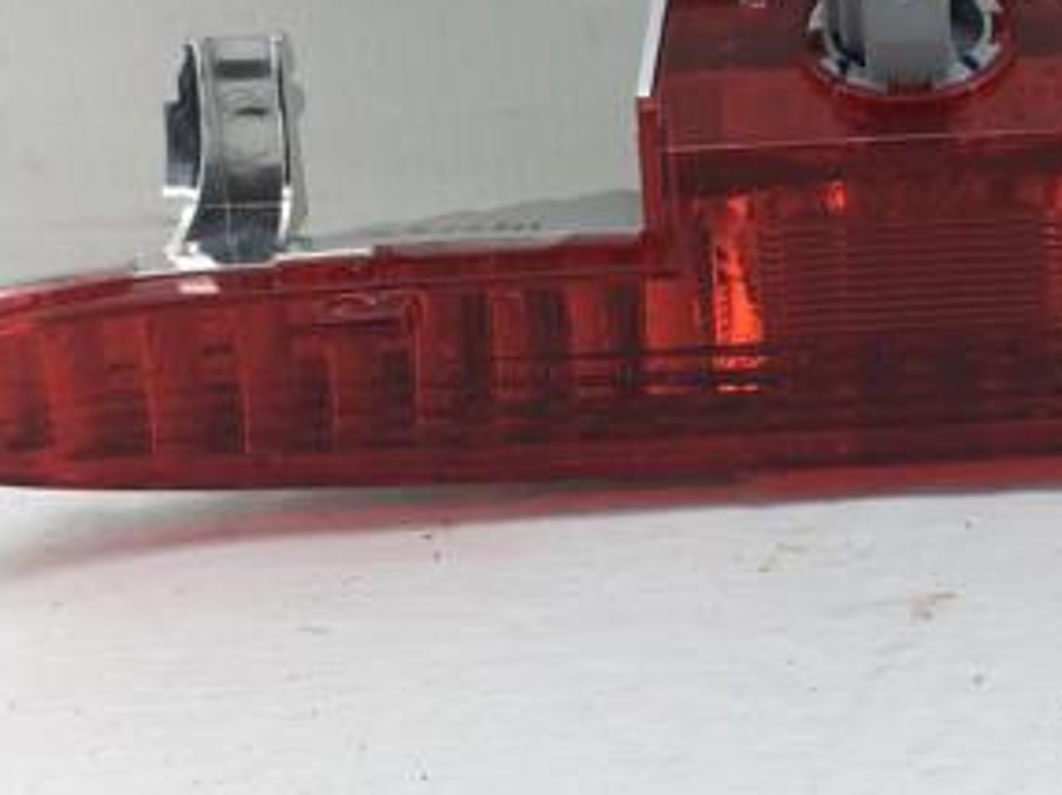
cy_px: 215
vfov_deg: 22.4
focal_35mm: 65
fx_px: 1992
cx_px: 965
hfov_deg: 28.6
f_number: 2.2
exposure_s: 1/238
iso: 25
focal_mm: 4.15
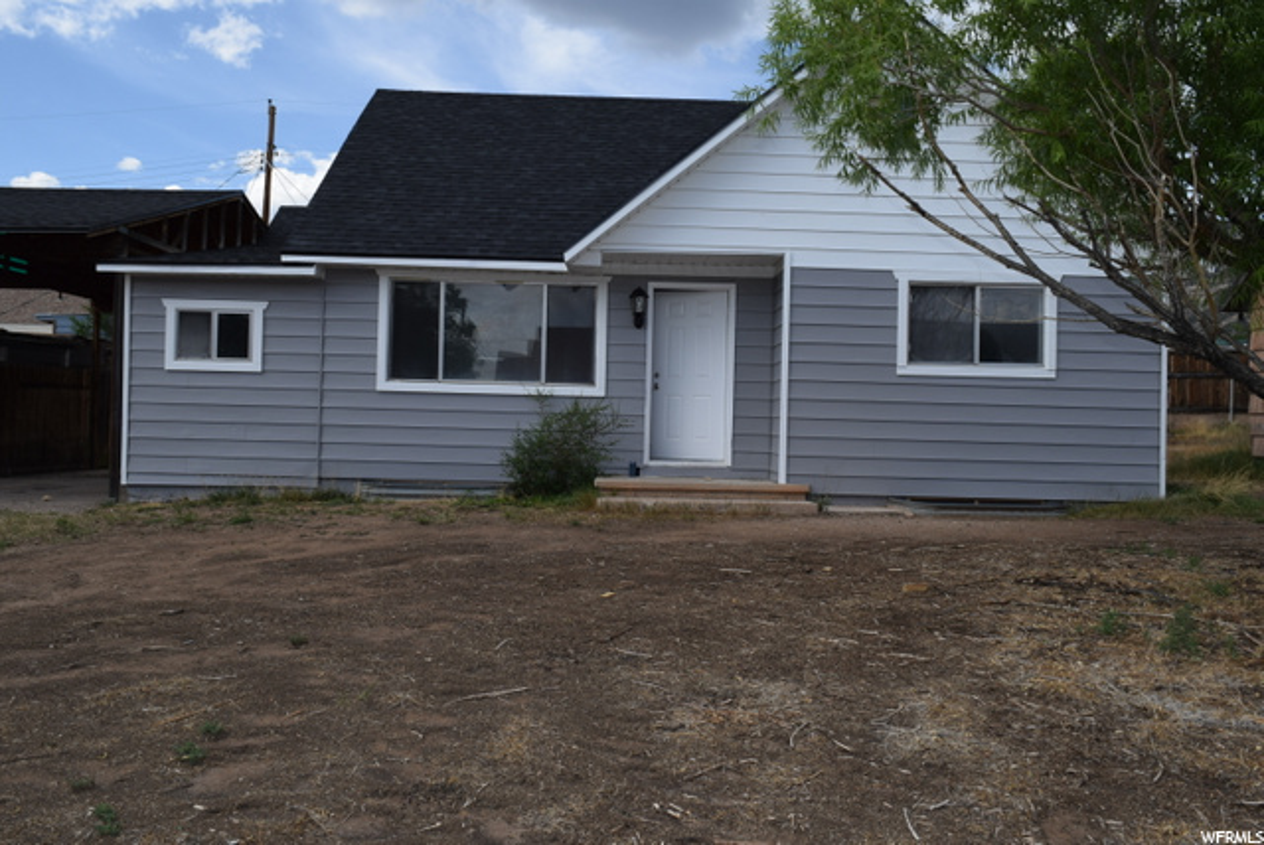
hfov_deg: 67.3
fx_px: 949
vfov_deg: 48.0
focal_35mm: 27
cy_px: 422
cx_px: 632
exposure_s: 1/200
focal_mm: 18
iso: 100
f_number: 9
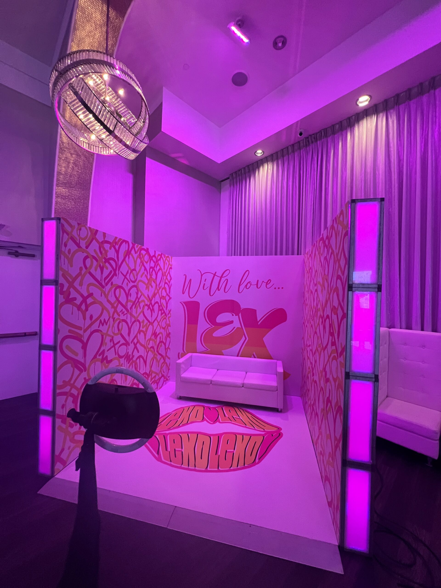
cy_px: 294
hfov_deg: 89.9
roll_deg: -1.6
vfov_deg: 106.2
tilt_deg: -1.3
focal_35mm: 13
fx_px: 221
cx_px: 220
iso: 320
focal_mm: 1.57
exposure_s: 1/60
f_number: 1.8
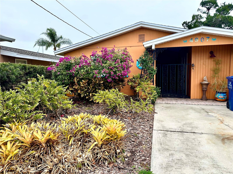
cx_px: 116
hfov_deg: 71.6
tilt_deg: -5.9
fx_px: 162
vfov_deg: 56.8
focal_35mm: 24
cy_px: 87
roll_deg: +0.9
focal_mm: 6.86
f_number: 1.78
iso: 64
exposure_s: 1/140
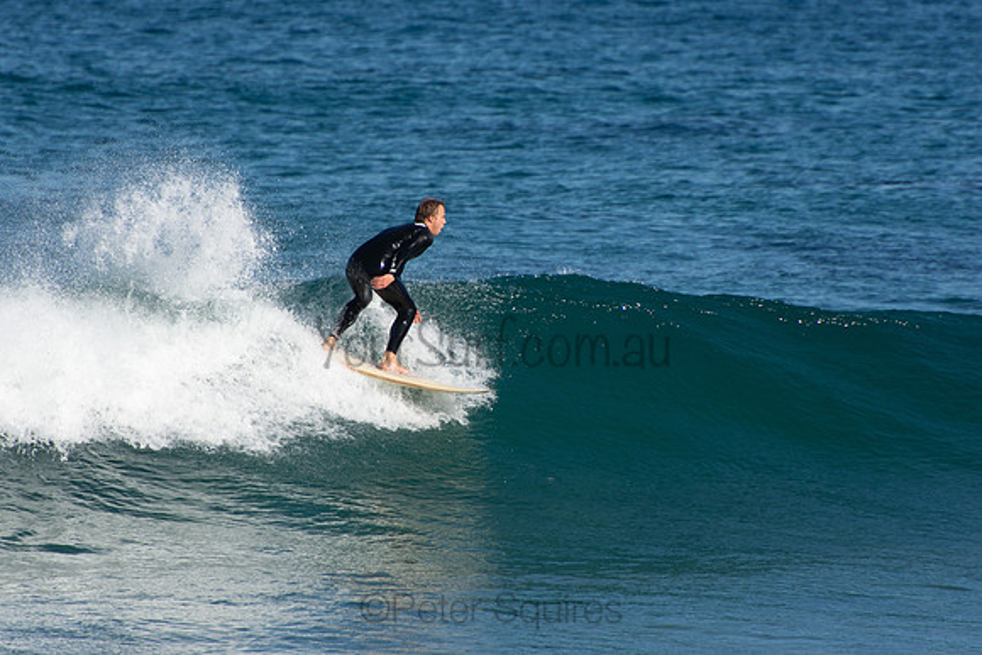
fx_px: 16370
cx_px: 491
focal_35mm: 600
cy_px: 328
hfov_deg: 3.4
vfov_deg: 2.3
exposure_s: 1/1250
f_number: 5.6
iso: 220
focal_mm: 400
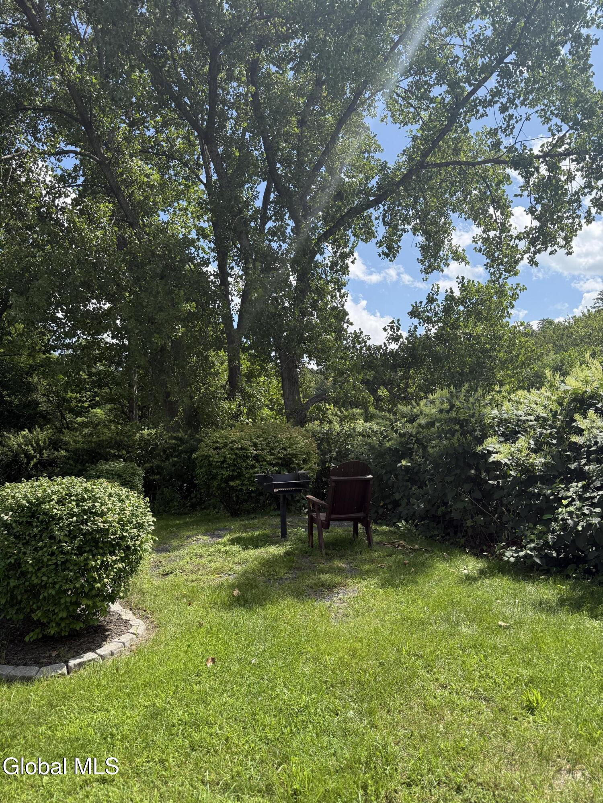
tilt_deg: +2.8
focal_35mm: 24
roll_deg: +0.6
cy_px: 402
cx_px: 302
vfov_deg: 71.6
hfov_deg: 56.8
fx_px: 557
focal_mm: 6.76
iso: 100
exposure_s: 1/3279
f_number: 1.78
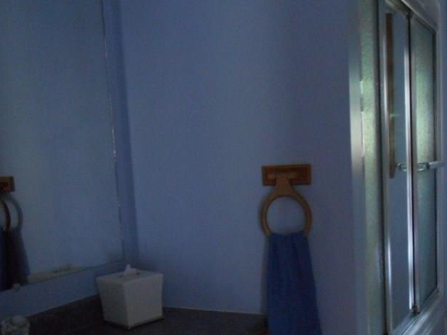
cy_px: 248
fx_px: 555
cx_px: 291
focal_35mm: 43
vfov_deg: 33.0
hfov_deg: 43.4
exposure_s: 1/2
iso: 400
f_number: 3.5
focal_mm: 4.6
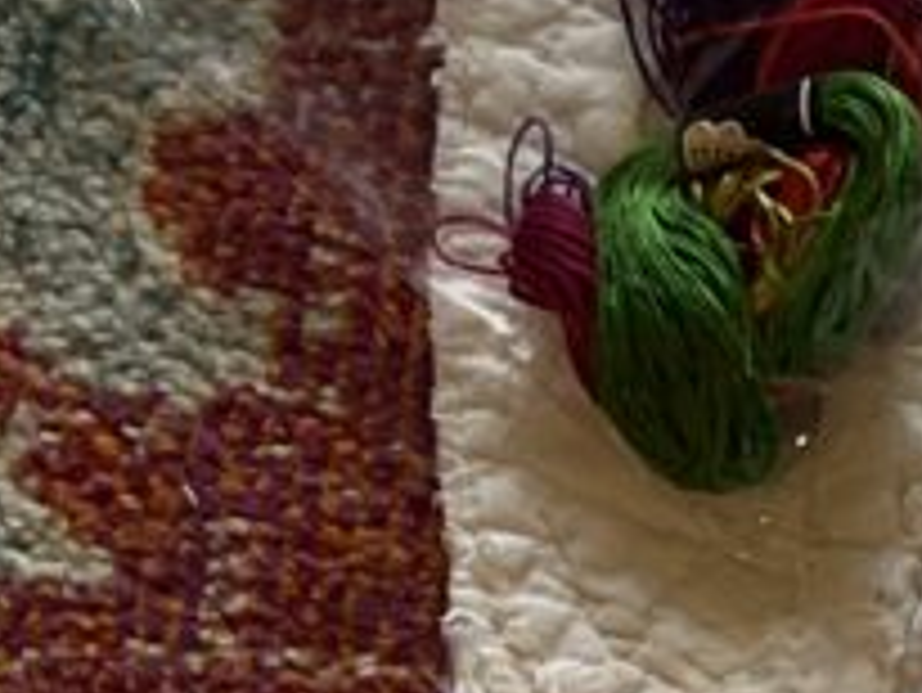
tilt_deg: -81.4
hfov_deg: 11.7
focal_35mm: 145
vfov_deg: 10.0
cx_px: 2055
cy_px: 958
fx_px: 3864
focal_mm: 3
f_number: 1.8
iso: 50
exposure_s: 1/60
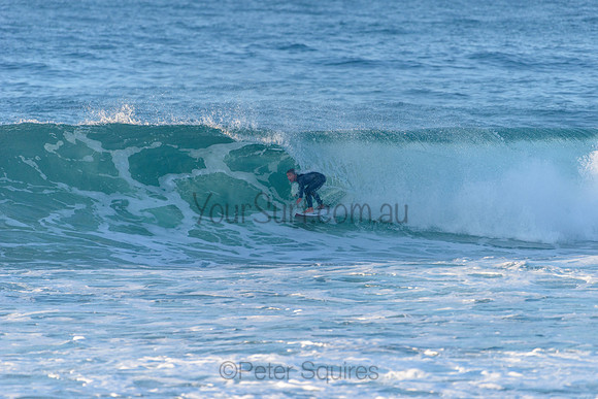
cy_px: 200
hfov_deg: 4.1
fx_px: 8307
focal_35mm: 500
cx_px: 299
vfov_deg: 2.8
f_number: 5.6
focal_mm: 500
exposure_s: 1/2000
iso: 500
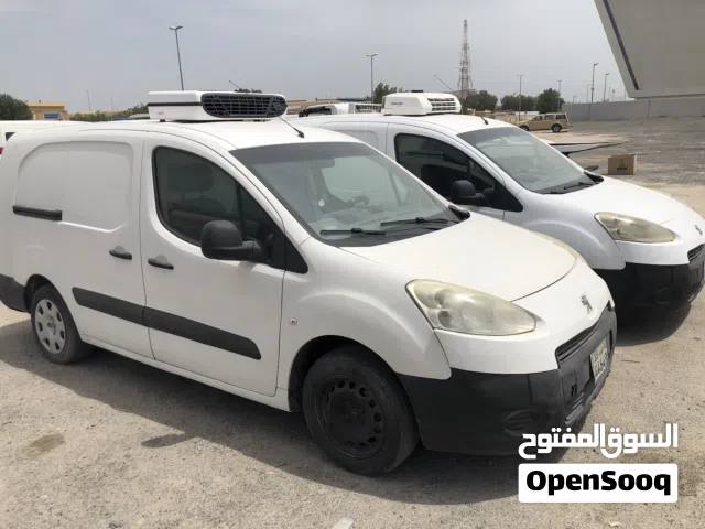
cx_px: 352
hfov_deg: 63.4
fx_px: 570
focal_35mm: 28
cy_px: 264
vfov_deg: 49.7
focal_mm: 3.99
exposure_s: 1/5348
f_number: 1.8
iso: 20
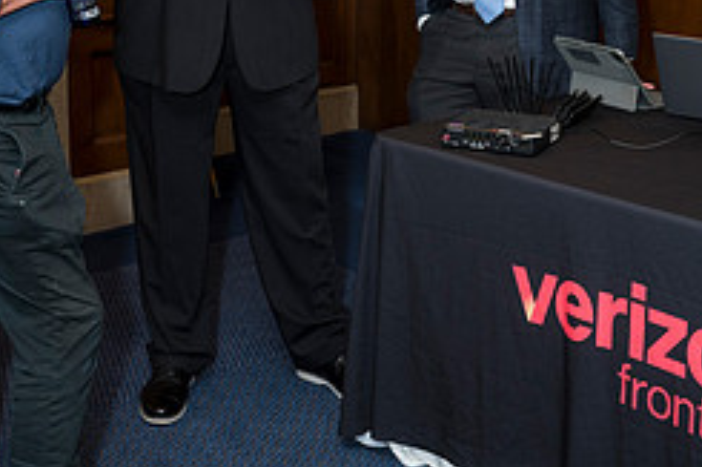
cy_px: 63
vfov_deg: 19.1
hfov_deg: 28.9
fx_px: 1364
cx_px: 355
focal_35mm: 70
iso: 800
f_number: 5
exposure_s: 1/125
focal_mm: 38
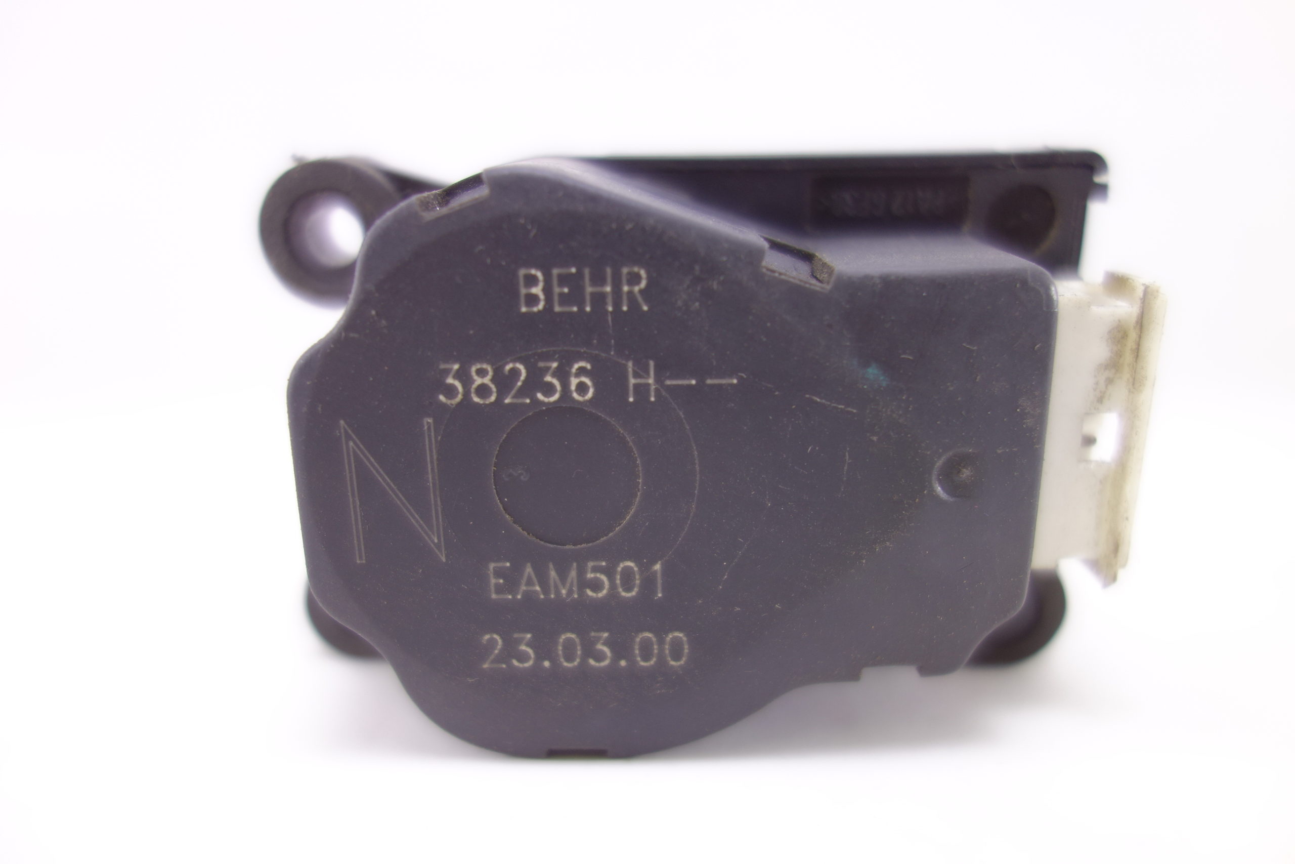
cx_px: 648
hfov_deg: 65.5
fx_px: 1007
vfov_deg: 46.4
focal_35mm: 28
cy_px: 432
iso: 125
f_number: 1.8
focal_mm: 10.4
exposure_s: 1/60
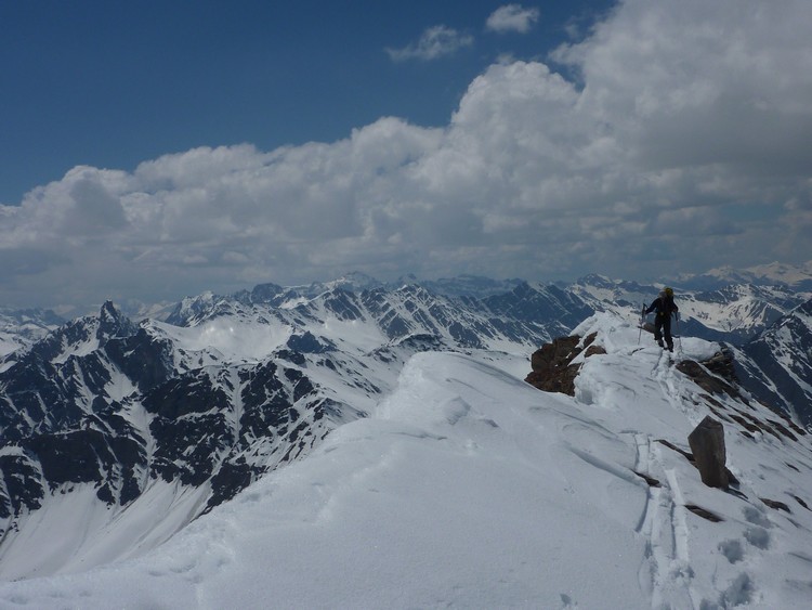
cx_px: 406
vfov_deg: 37.7
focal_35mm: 38
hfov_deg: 49.0
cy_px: 305
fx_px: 892
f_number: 6.3
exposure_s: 1/2000
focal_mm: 5.3
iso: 80
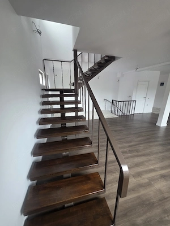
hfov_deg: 89.9
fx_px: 85
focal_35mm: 13
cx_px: 85
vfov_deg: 106.2
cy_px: 113
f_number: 1.9
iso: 200
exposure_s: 1/101
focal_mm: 2.2
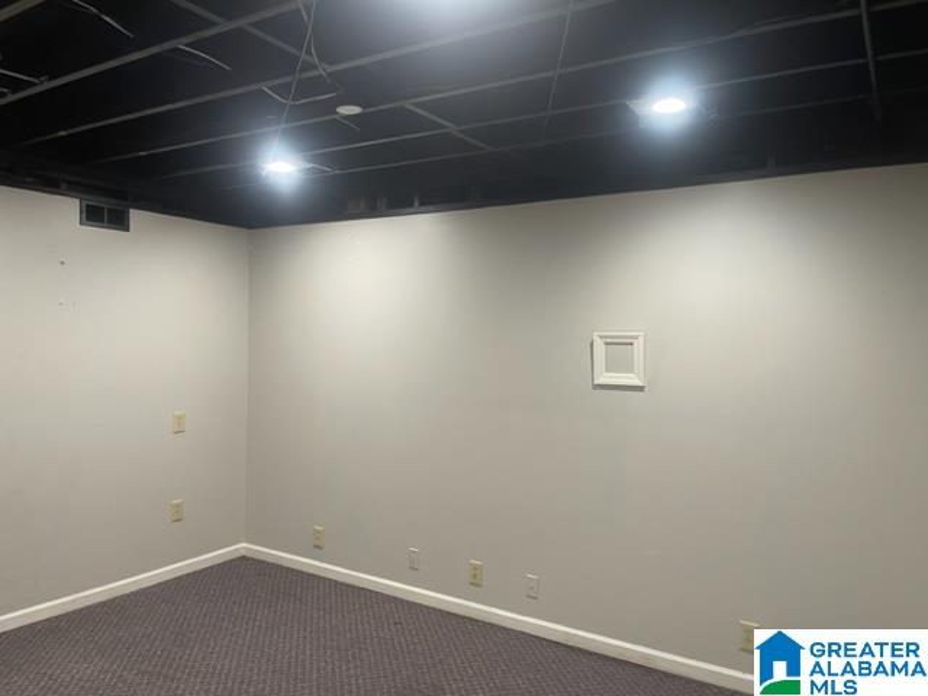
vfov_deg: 53.1
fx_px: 697
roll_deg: -1.7
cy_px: 348
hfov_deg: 67.3
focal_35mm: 26
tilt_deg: -1.8
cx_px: 464
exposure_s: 1/60
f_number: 1.6
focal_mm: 5.1
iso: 160
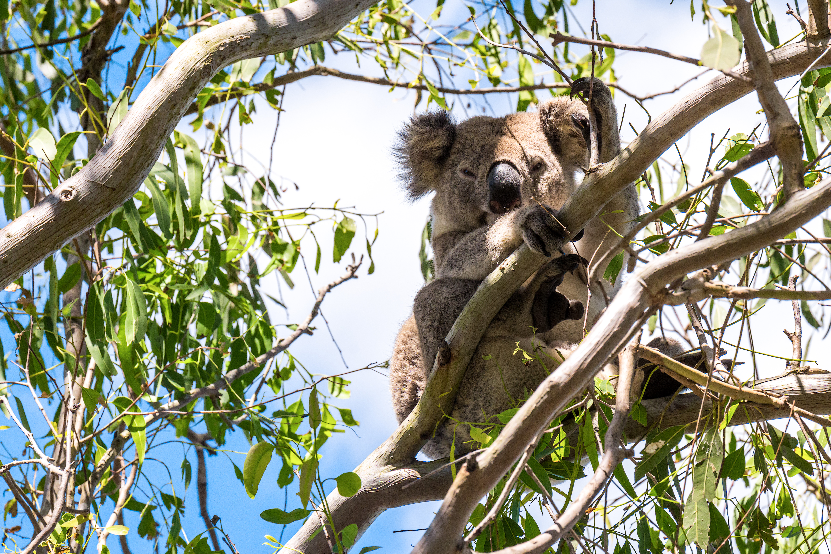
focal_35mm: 232
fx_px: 5355
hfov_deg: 8.9
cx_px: 416
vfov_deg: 5.9
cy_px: 277
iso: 1250
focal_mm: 155
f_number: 13
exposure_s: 1/800
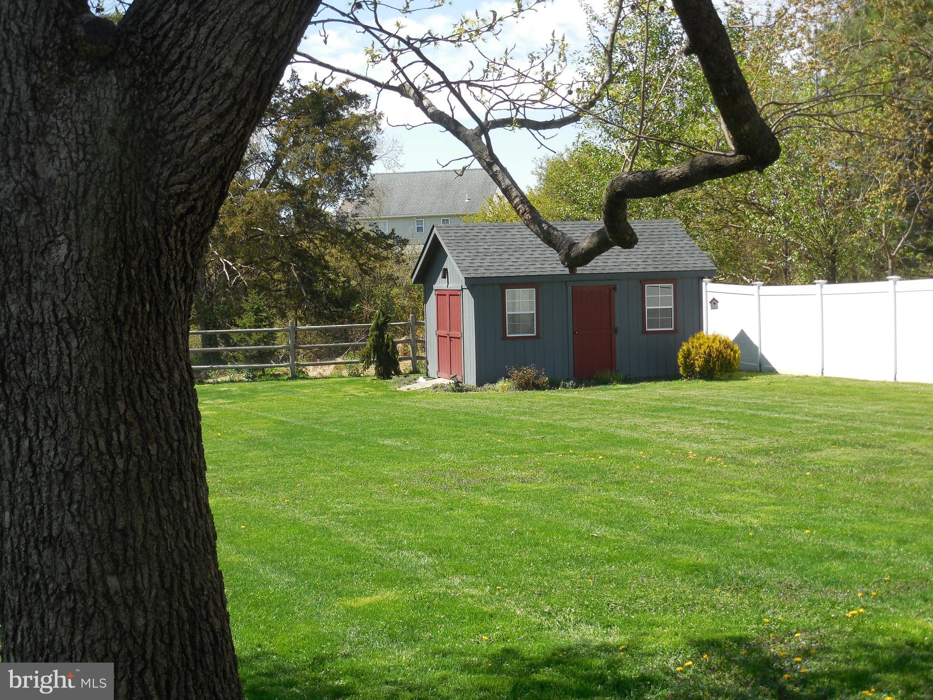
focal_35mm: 54
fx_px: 1455
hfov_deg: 35.5
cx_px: 466
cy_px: 350
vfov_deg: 27.0
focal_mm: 9.8
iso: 125
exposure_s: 1/400
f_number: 4.2
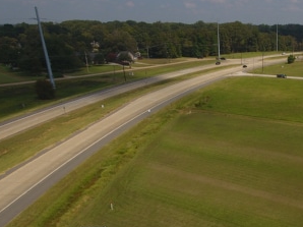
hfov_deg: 41.0
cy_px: 188
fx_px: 376
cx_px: 264
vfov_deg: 32.4
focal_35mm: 43
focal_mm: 3.61
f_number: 2.8
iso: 100
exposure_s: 1/1395
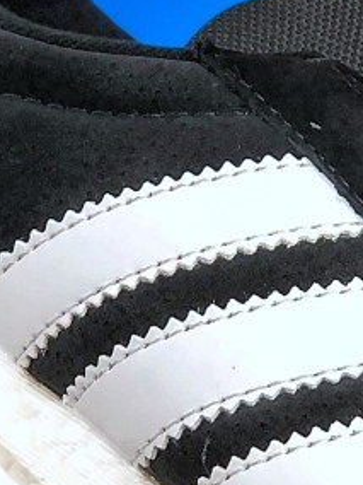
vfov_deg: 6.9
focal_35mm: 289
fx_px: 4041
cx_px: 305
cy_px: 338
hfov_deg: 5.1
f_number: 2.8
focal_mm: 6.6
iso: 32
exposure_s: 1/100
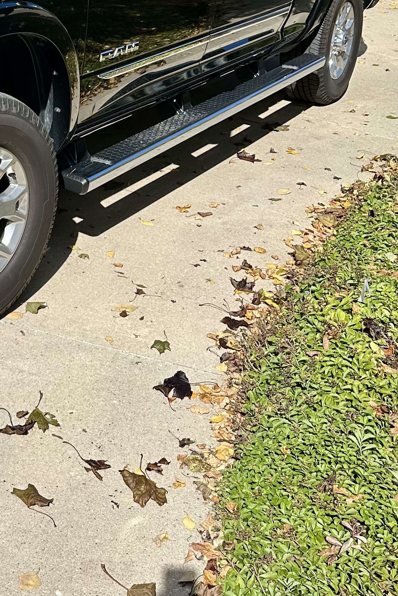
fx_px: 929
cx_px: -69
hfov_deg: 22.4
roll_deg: -1.0
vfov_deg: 33.4
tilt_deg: -11.2
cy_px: 40
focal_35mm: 56
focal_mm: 6.86
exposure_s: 1/4762
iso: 80
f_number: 1.78
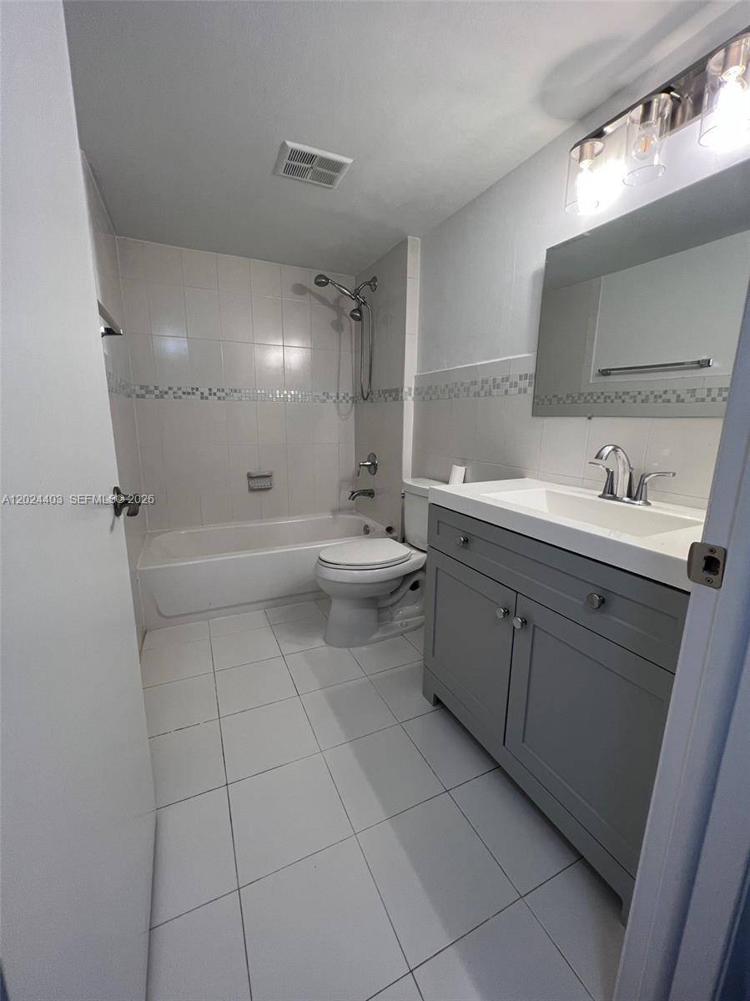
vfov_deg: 106.2
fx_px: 376
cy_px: 500
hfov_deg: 89.9
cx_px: 375
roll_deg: -1.2
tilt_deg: -11.9
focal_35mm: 13
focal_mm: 1.57
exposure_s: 1/120
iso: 100
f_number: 1.8
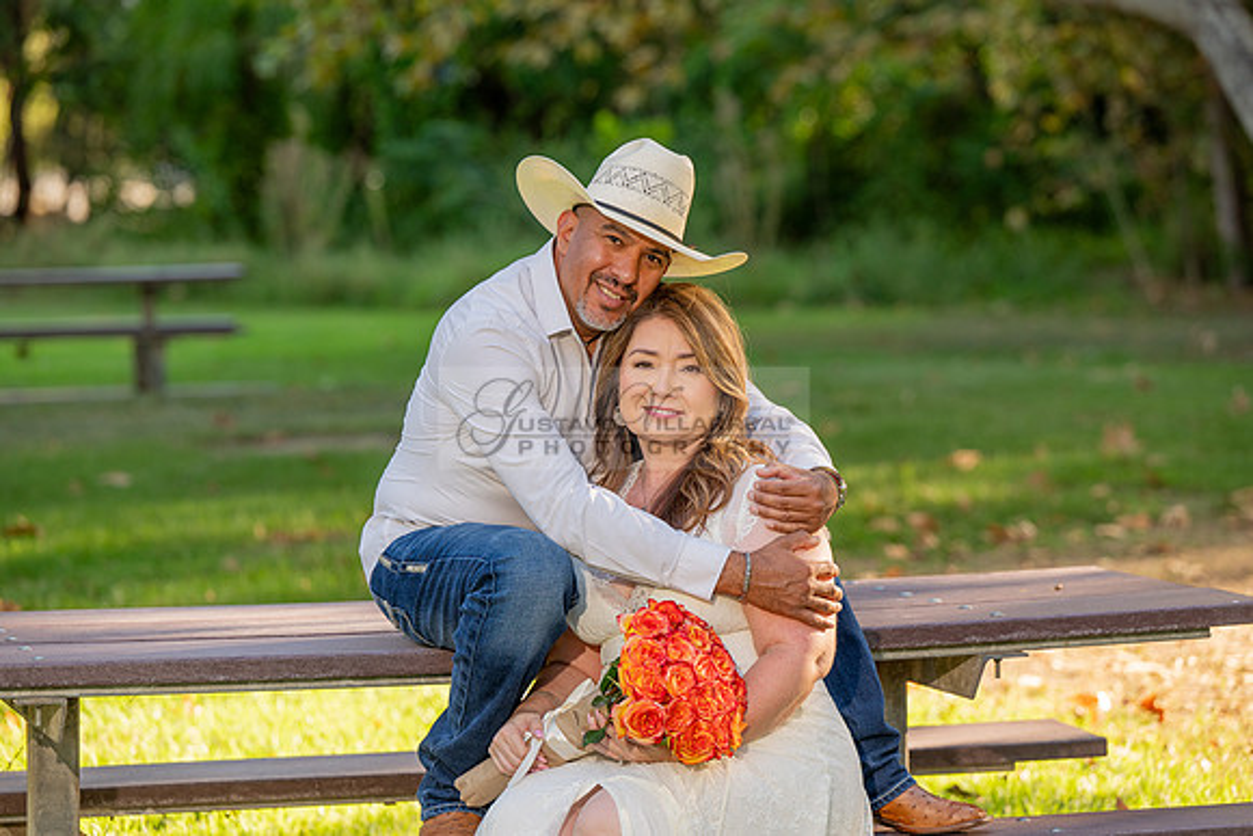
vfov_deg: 10.2
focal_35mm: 135
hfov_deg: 15.2
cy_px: 418
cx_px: 626
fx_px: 4700
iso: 200
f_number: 4
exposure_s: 1/200
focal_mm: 135
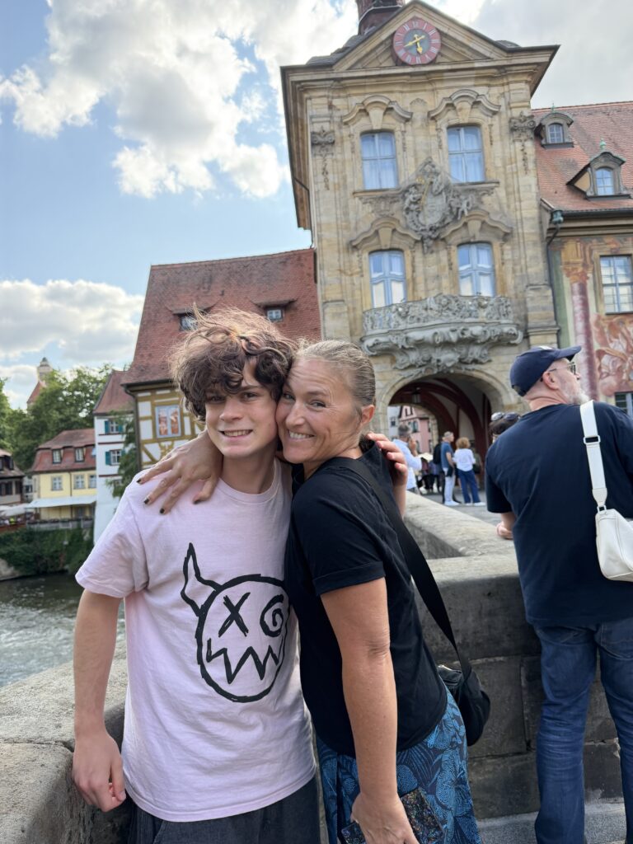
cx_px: 316
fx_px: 585
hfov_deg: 56.8
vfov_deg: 71.6
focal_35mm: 24
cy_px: 422
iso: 100
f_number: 1.78
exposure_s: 1/909
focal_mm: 6.76
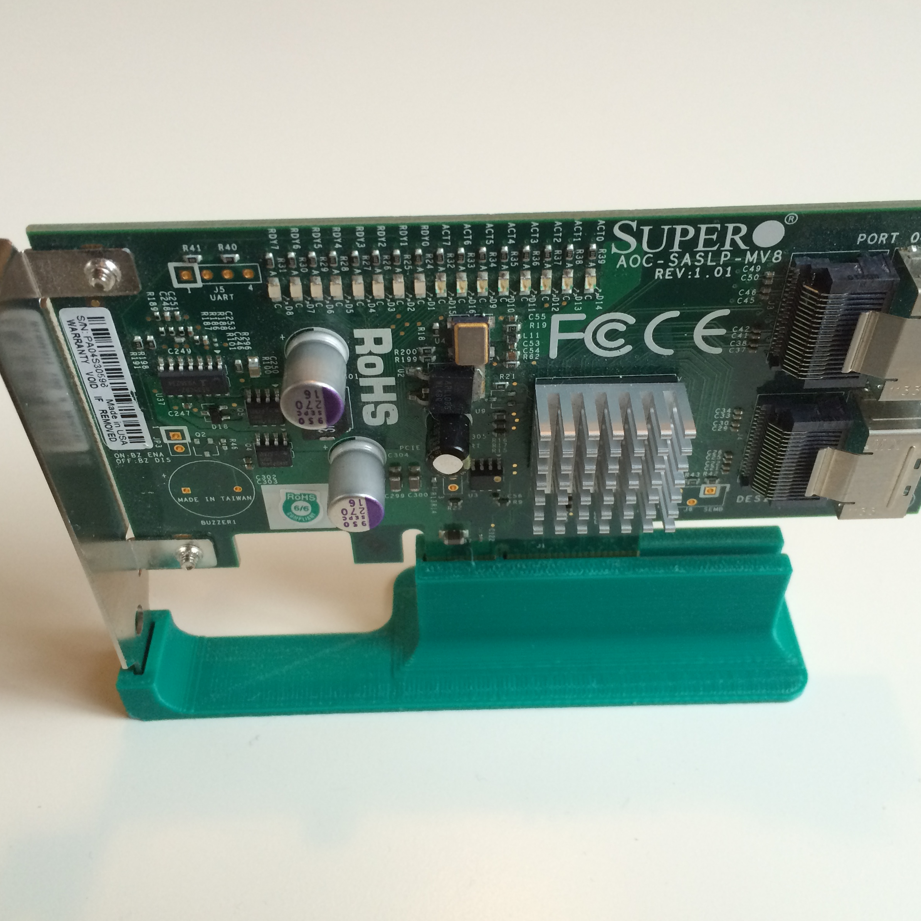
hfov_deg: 47.2
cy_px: 456
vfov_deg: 47.2
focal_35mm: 35
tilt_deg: -45.7
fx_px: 1054
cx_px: 466
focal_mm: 4.15
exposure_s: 1/30
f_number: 2.2
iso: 100
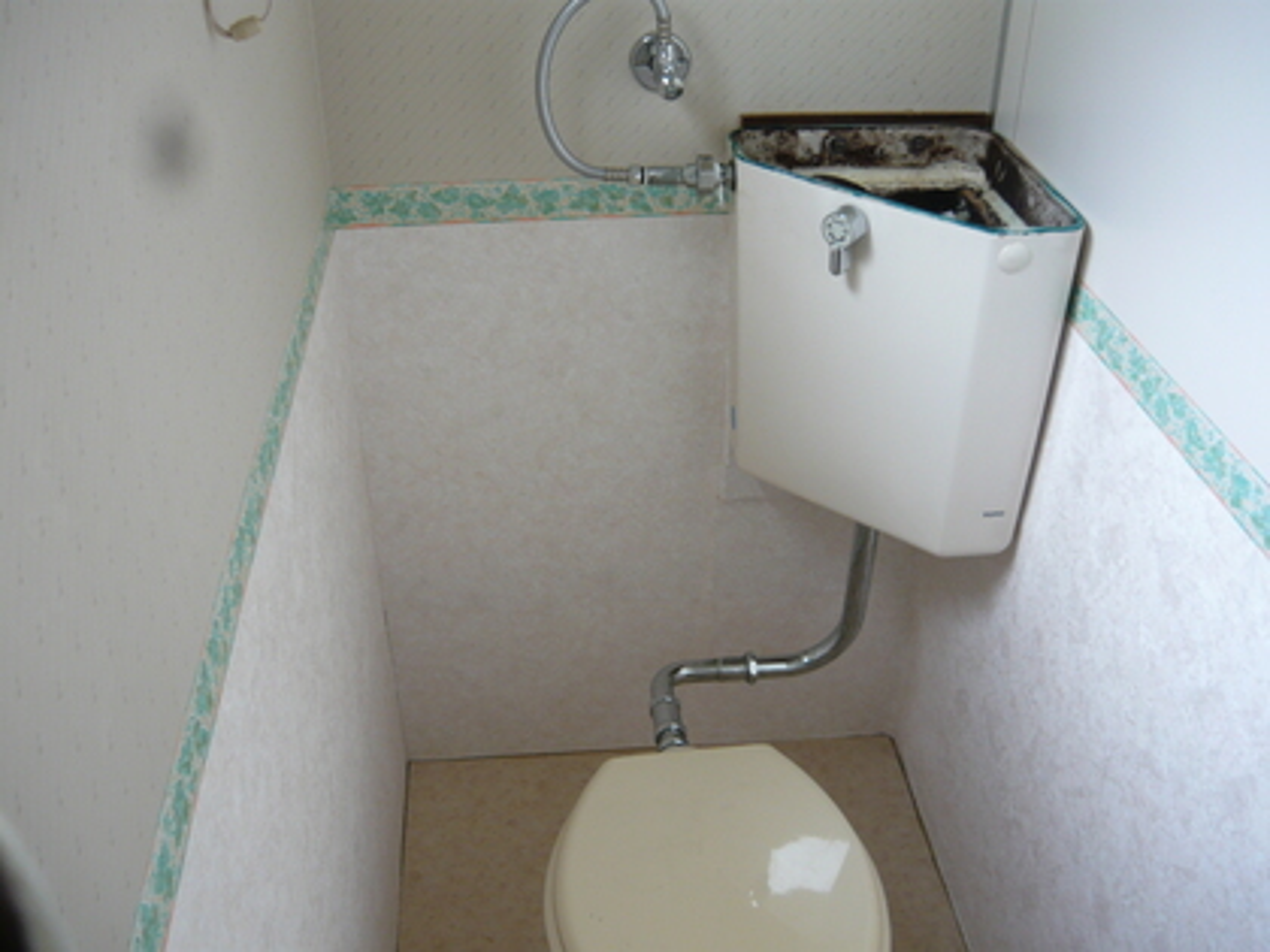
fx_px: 1211
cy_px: 476
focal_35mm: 33
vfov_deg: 42.9
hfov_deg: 55.4
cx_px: 635
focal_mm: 5.5
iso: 100
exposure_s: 1/30
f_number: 2.8
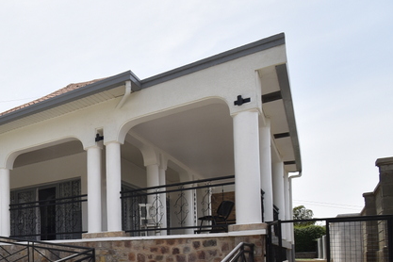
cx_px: -4
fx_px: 338
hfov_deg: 48.9
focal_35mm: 31
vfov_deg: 38.8
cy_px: 246
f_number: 8
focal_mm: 10
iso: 100
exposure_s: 1/250
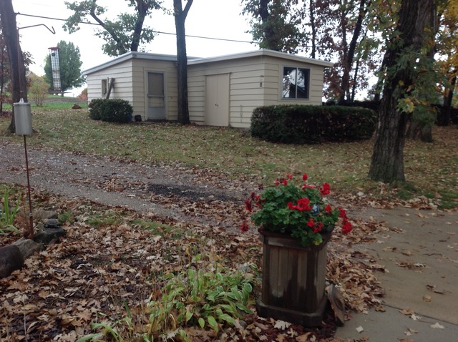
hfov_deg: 52.7
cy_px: 171
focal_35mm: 35
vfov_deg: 40.6
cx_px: 229
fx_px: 462
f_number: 2.4
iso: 50
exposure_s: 1/123
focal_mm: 4.28
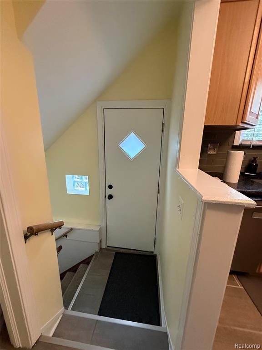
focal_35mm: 14
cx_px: 131
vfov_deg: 102.1
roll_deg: -1.6
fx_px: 141
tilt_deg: -13.5
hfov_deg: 85.7
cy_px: 175
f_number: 2.2
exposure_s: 1/60
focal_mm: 2.22
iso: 640
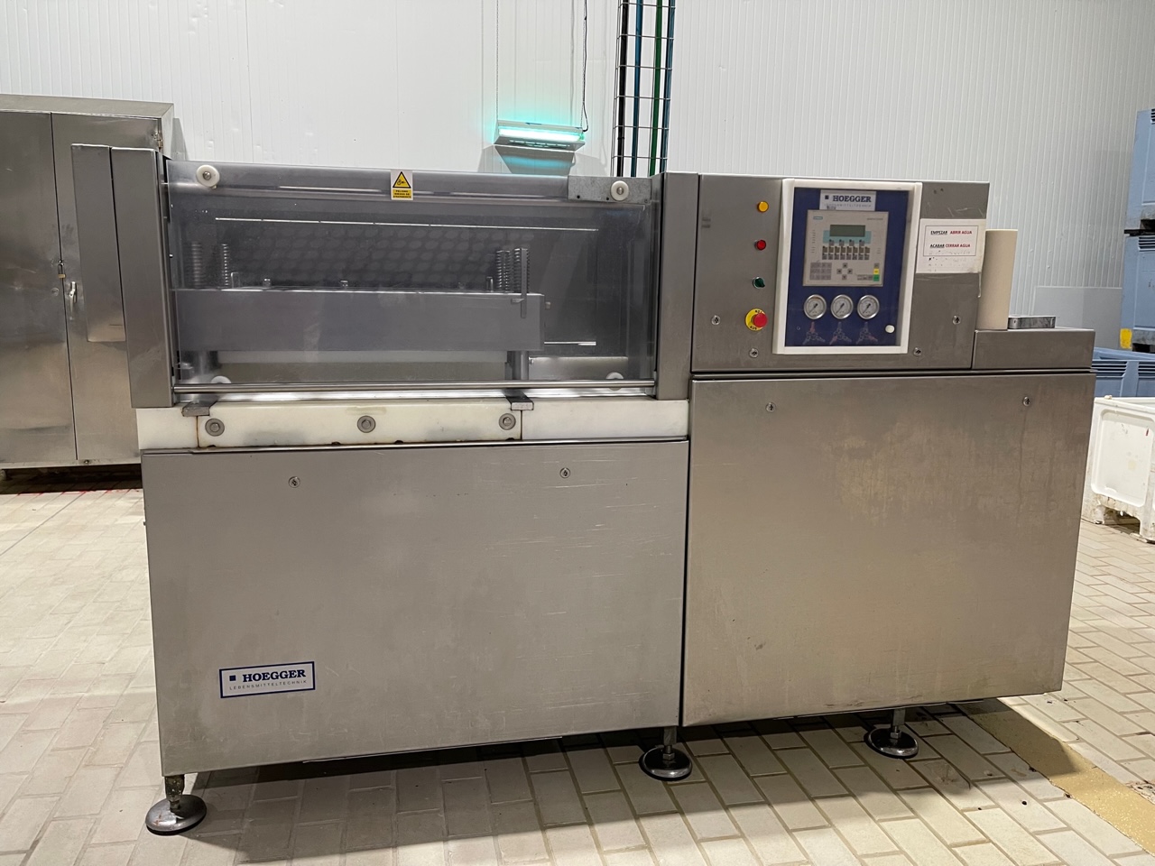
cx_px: 578
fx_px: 868
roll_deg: -2.4
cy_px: 433
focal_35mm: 26
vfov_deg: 53.1
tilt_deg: -9.7
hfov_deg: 67.3
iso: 160
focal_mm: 5.1
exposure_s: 1/50
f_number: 1.6
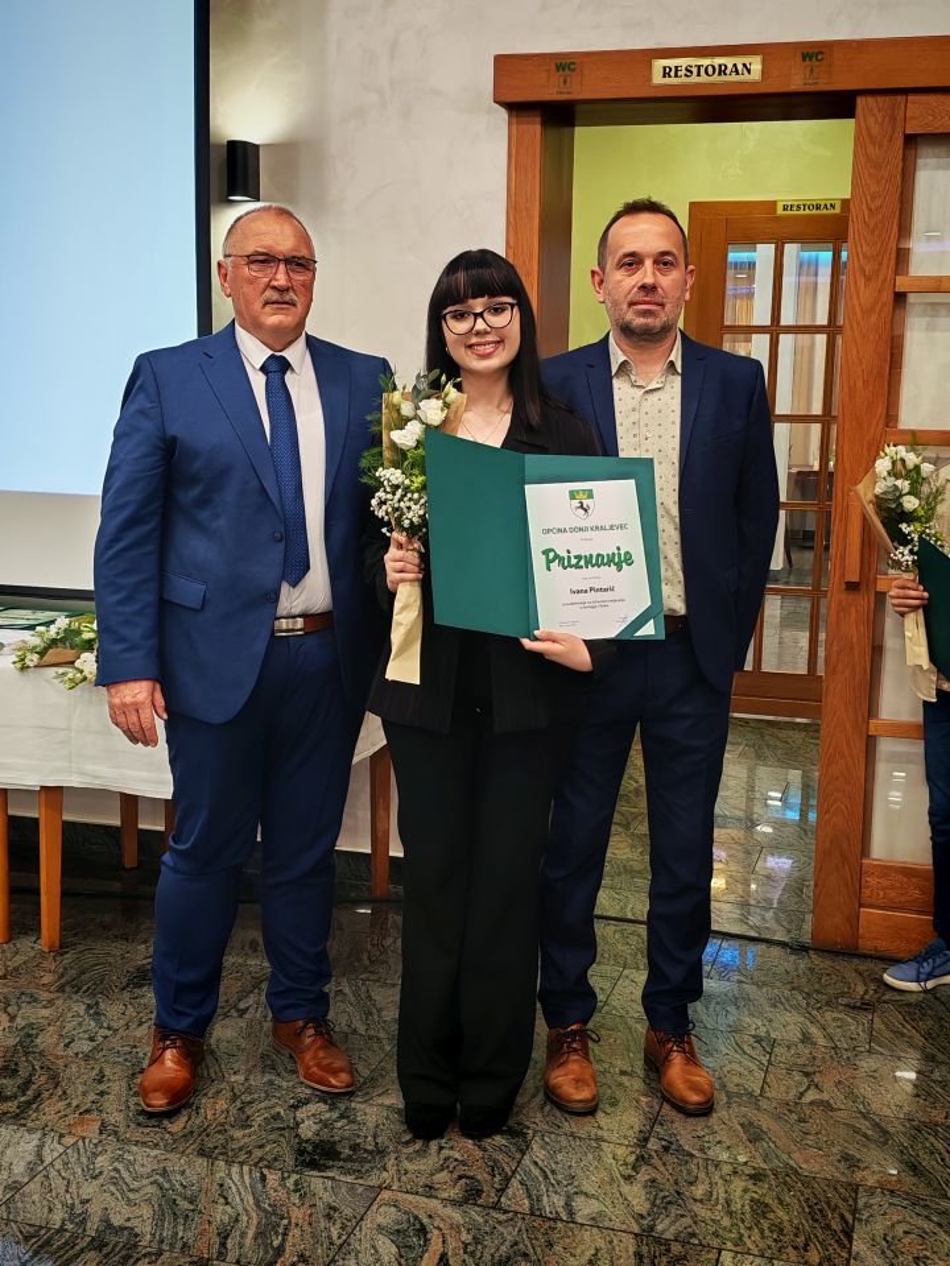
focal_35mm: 44
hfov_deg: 32.9
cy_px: 633
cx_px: 475
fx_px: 1610
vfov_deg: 42.9
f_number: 1.9
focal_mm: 6.12
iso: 500
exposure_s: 1/100
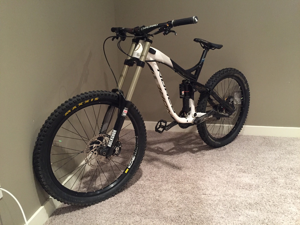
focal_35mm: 29
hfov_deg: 61.7
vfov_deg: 48.2
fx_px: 251
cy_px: 112
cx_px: 150
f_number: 2.2
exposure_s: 1/17
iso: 250
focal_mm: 4.15
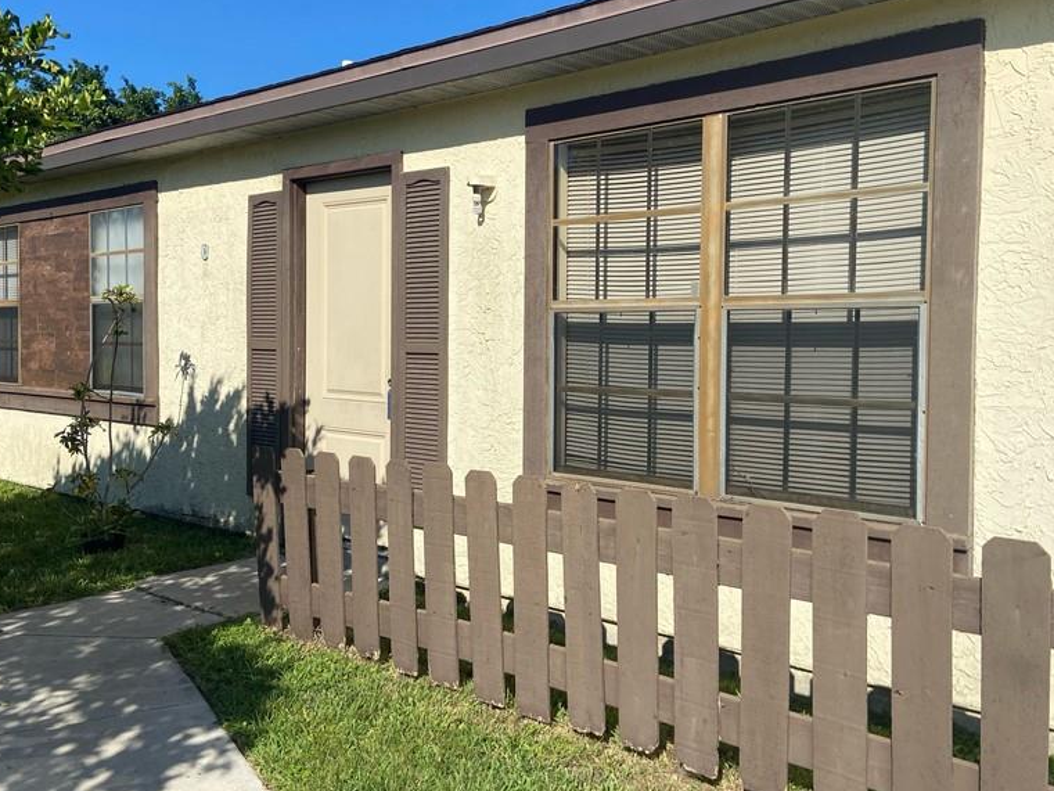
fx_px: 1066
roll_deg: -0.5
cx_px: 555
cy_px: 370
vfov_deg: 40.7
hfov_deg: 52.6
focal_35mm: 35
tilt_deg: -1.9
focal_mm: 4.25
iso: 32
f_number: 1.8
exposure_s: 1/4808
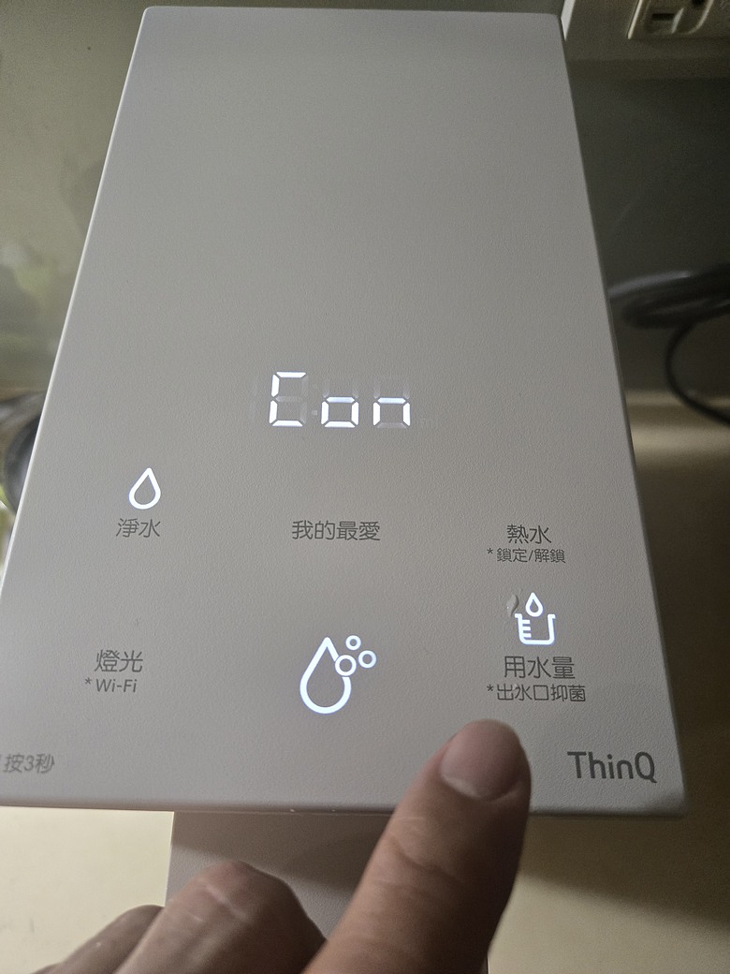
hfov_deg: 58.9
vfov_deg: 73.9
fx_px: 647
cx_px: 365
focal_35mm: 23
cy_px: 487
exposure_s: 1/120
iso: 640
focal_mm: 5.4
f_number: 1.8
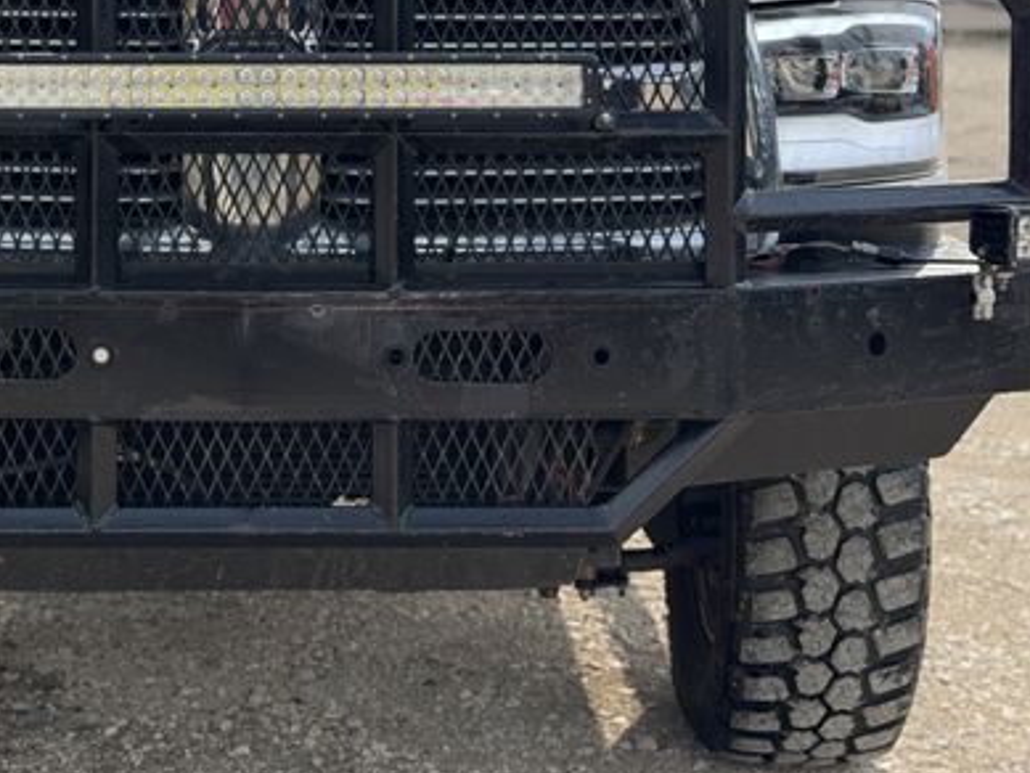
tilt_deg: -4.5
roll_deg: -1.8
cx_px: 270
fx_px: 2351
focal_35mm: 79
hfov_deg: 24.5
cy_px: 156
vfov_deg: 18.5
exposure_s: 1/3096
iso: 100
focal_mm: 6.76
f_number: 1.78
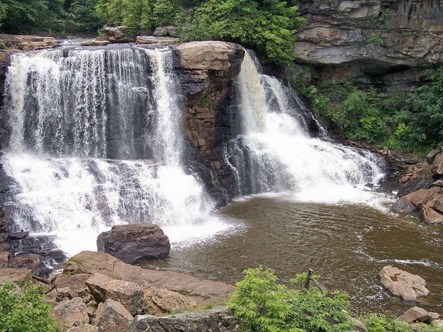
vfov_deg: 30.9
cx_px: 187
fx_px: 601
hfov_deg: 40.3
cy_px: 163
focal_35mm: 47
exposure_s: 1/350
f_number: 3.4
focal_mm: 8
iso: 100
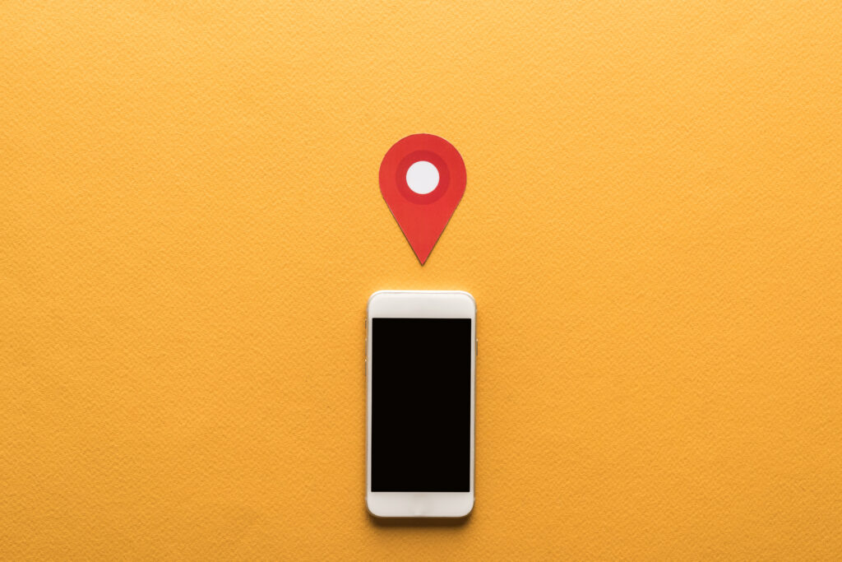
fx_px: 1170
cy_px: 281
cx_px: 421
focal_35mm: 50
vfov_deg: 27.0
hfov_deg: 39.6
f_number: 9
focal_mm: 50
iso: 400
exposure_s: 1/160
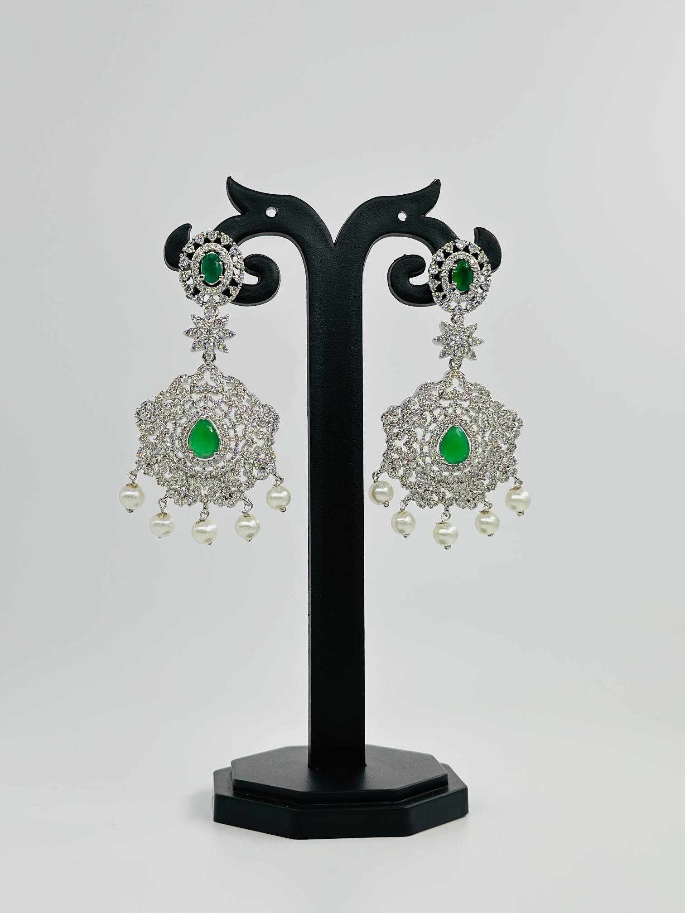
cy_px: 456
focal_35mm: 48
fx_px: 1266
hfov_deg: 30.3
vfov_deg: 39.7
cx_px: 342
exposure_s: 1/1613
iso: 80
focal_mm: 6.86
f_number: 1.78
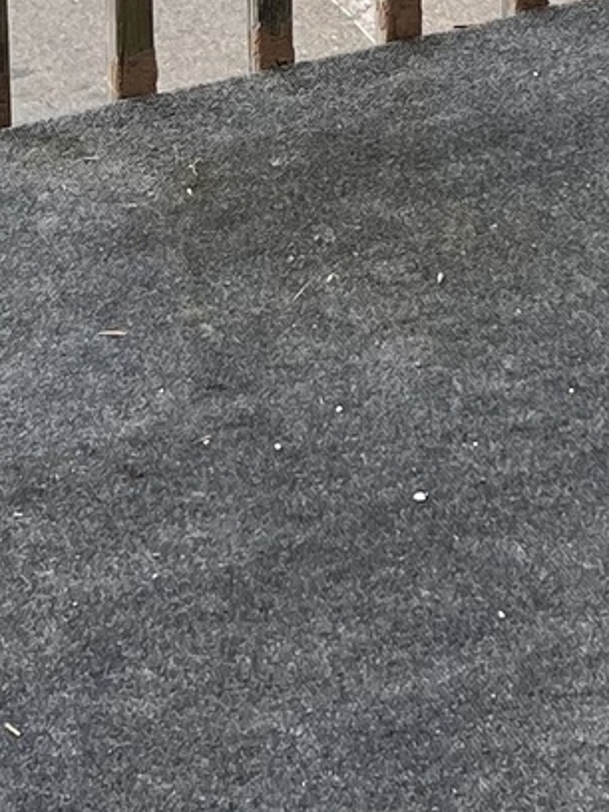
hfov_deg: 10.1
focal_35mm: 147
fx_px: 3448
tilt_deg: -26.9
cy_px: -141
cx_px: 460
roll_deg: -0.9
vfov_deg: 13.1
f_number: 1.5
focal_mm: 5.7
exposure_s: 1/1326
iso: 50
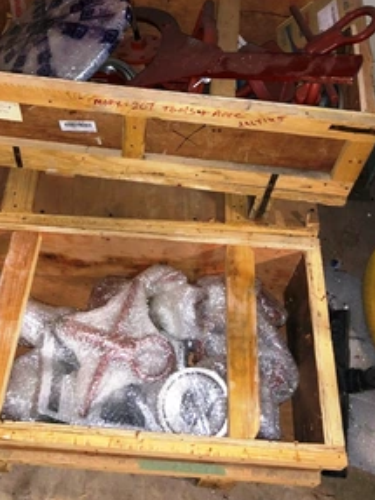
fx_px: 564
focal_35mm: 39
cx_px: 157
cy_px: 188
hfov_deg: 36.7
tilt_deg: -54.9
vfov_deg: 47.5
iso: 80
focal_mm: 4
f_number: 1.8
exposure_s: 1/12
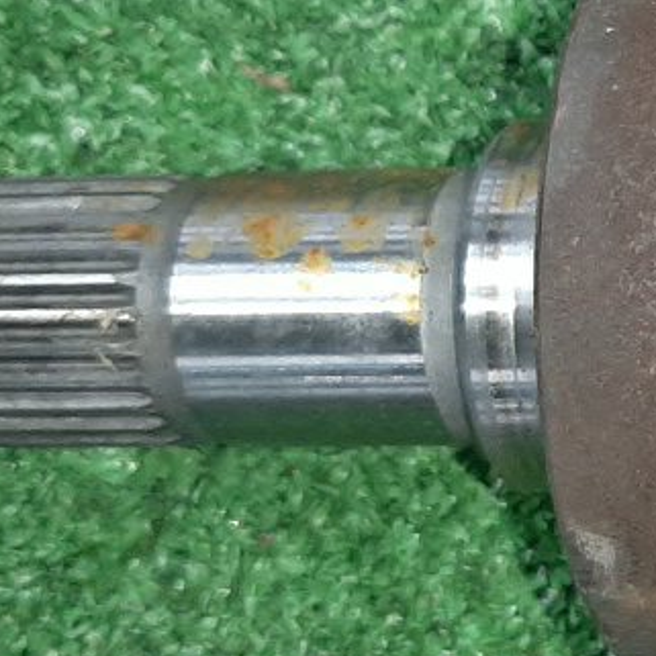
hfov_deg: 15.5
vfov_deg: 16.9
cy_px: 282
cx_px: 995
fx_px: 2208
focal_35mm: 103
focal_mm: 3.93
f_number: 1.7
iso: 201
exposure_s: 1/50
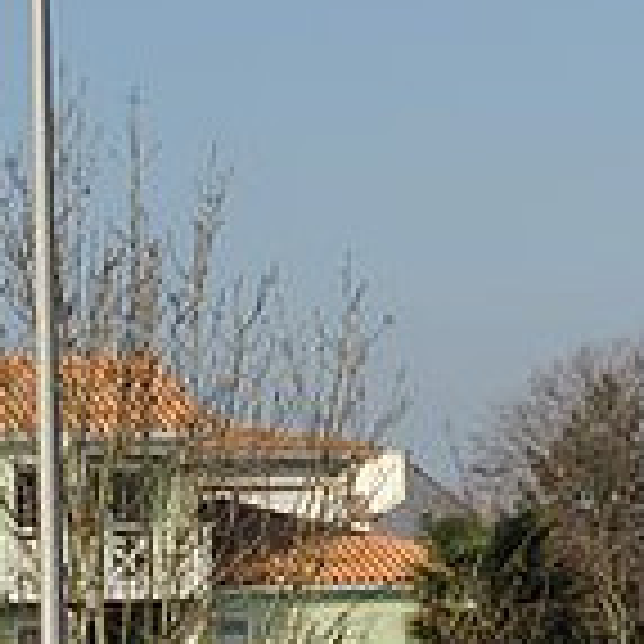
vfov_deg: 8.5
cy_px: 446
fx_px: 4336
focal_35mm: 206
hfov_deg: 8.4
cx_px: 639
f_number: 11
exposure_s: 1/500
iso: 400
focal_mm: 60
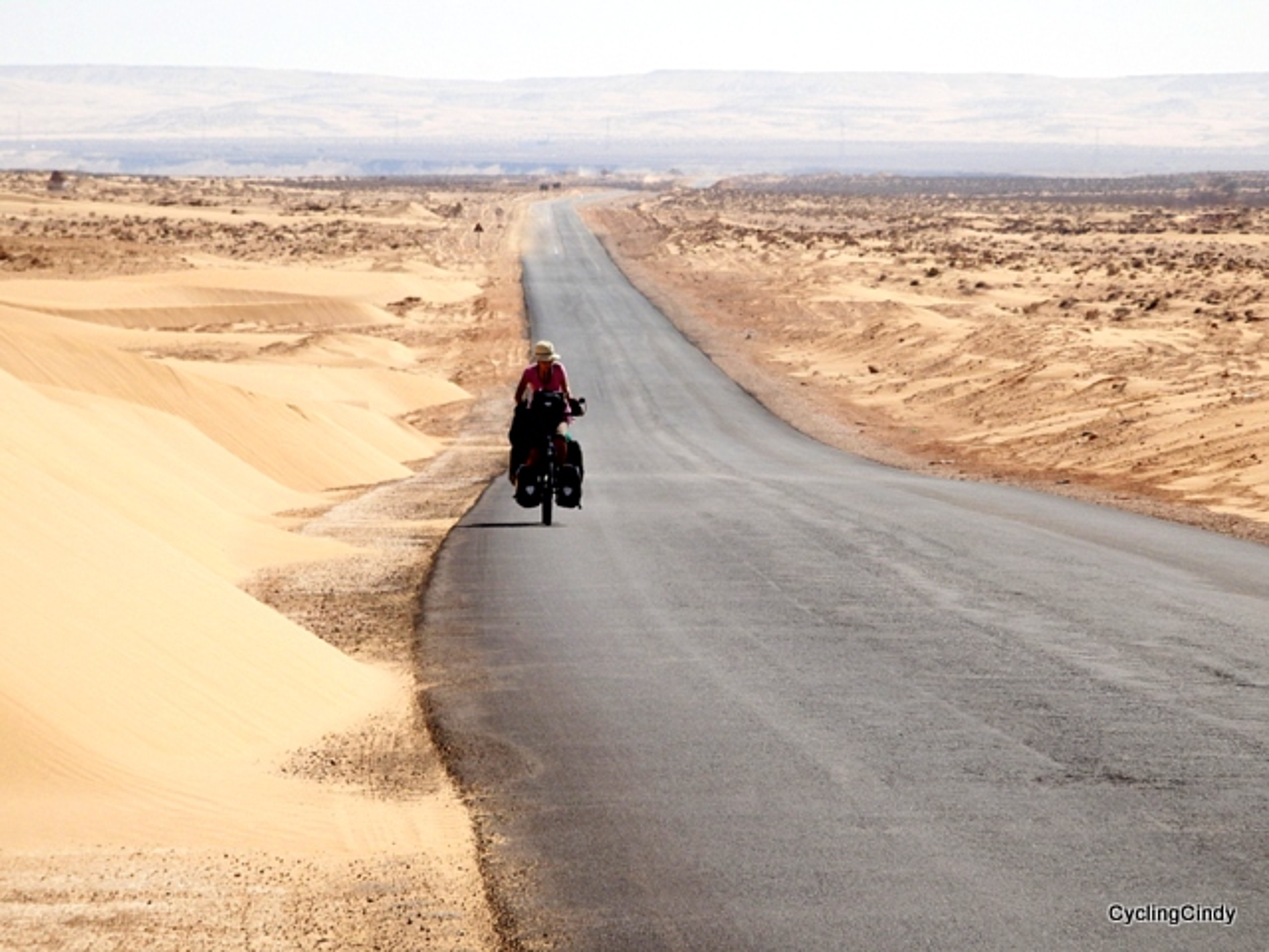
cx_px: 634
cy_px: 476
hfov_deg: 11.7
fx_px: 6195
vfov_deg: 8.8
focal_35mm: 169
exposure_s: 1/640
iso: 80
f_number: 5.7
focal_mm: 30.2
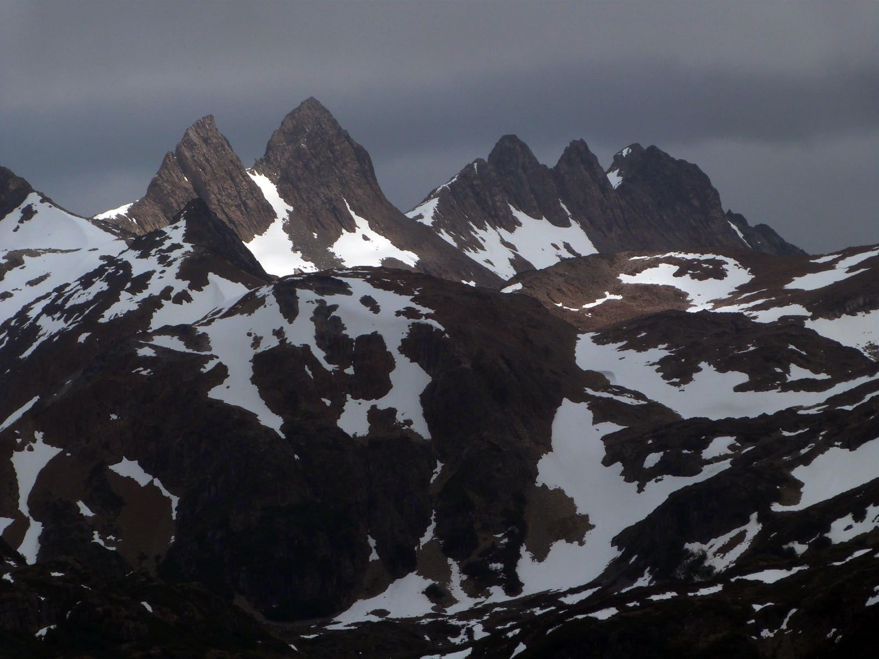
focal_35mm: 304
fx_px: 7719
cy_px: 330
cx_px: 440
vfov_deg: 4.9
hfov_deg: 6.5
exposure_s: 1/640
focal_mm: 54.7
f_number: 5.6
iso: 100
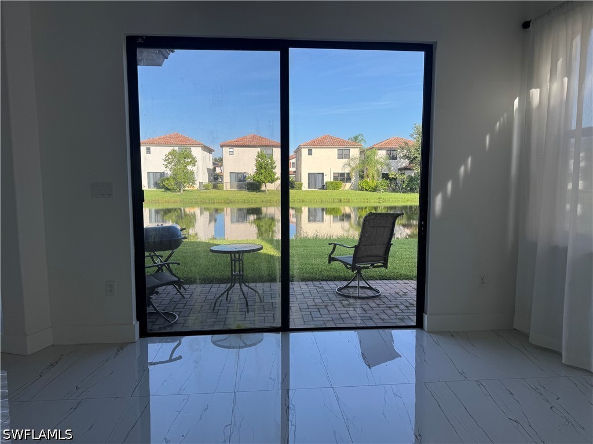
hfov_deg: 71.6
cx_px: 296
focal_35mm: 24
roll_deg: +0.0
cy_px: 222
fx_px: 411
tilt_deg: -6.8
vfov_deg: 56.8
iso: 80
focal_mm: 6.76
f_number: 1.78
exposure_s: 1/888
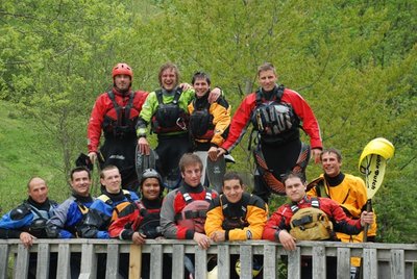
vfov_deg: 15.8
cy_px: 140
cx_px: 208
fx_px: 1009
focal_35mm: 87
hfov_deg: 23.3
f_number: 5.3
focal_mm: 58
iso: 250
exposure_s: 1/200
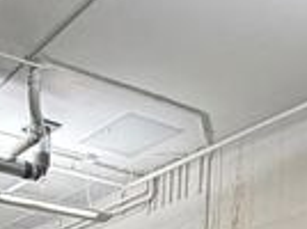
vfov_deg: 17.4
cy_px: 421
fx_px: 593
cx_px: -57
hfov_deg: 26.0
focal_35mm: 67
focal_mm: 2.22
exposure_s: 1/60
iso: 400
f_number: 2.2
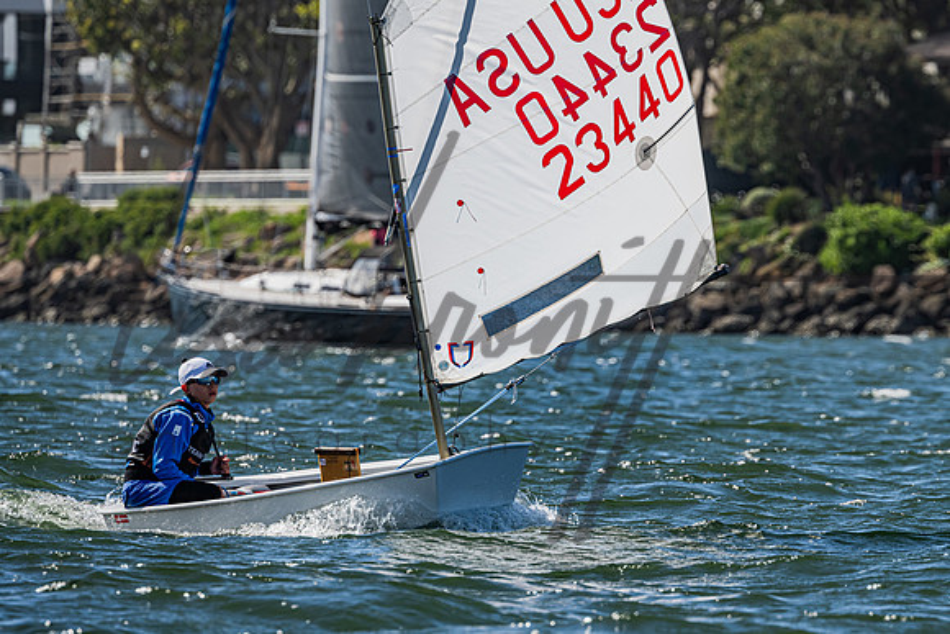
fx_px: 13021
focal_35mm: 493
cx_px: 580
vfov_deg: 2.8
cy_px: 326
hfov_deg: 4.2
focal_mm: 400
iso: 320
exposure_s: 1/1250
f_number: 9
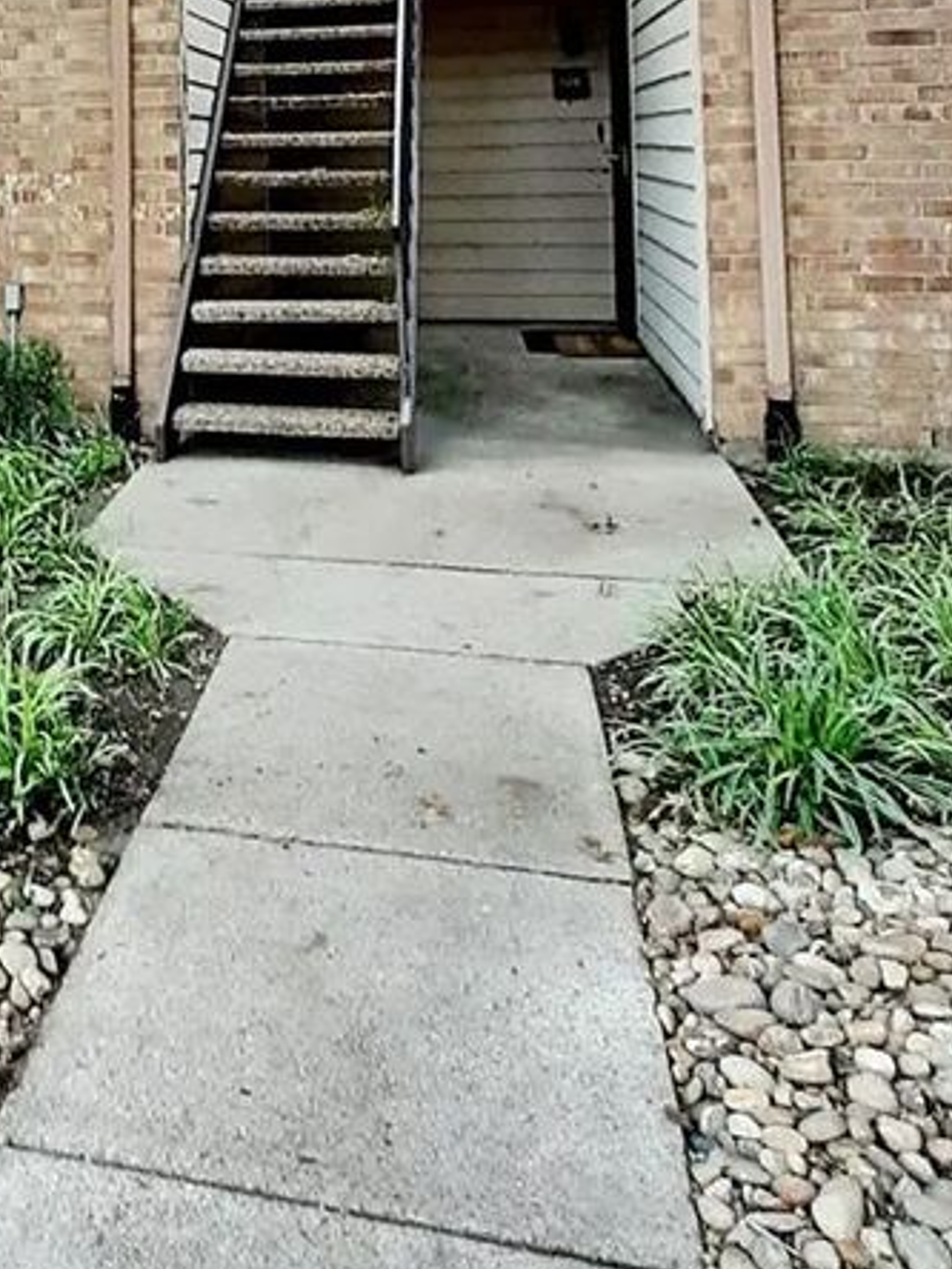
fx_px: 1467
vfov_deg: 42.9
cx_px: -43
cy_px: 127
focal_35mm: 40
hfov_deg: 32.5
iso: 40
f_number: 2.2
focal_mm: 1.42
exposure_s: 1/60.2
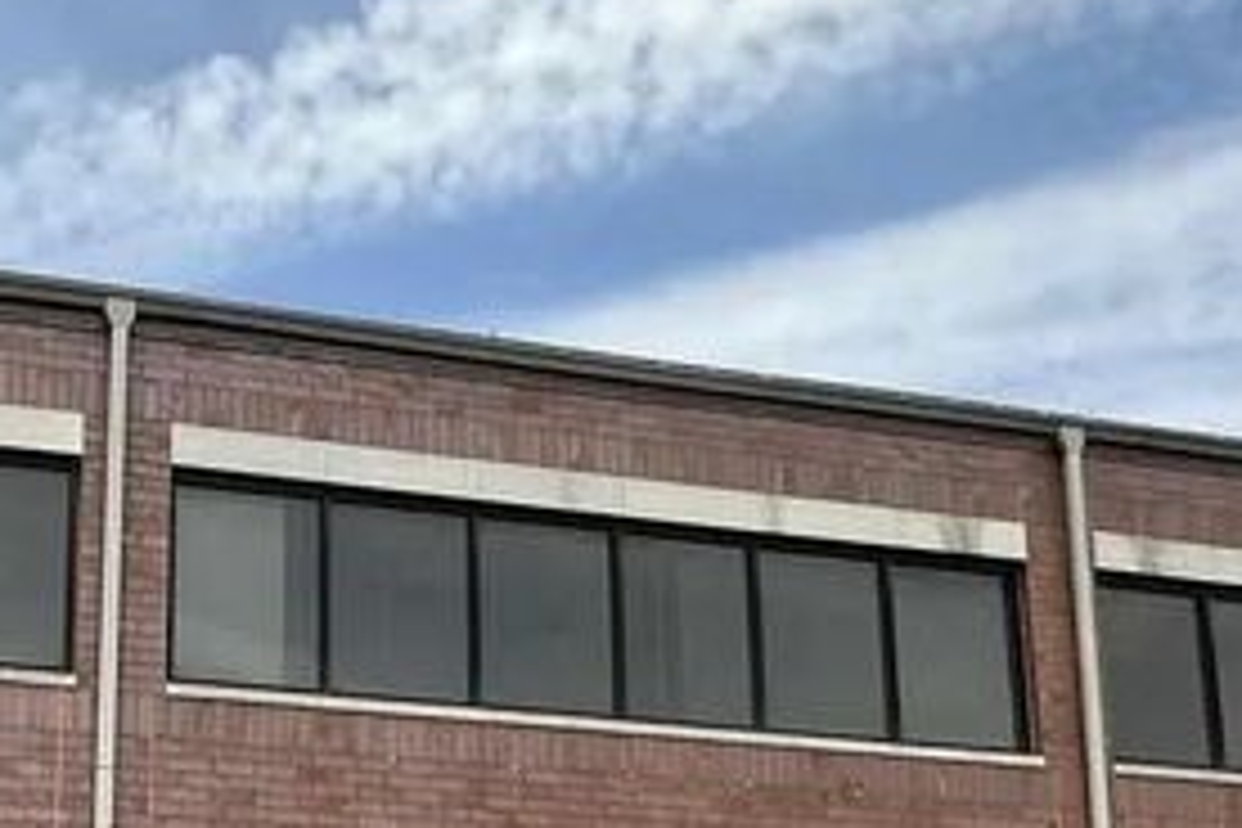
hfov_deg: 35.2
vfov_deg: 24.1
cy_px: 806
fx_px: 1863
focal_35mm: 54
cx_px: 180
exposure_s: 1/1208
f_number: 2.2
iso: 40
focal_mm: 2.22
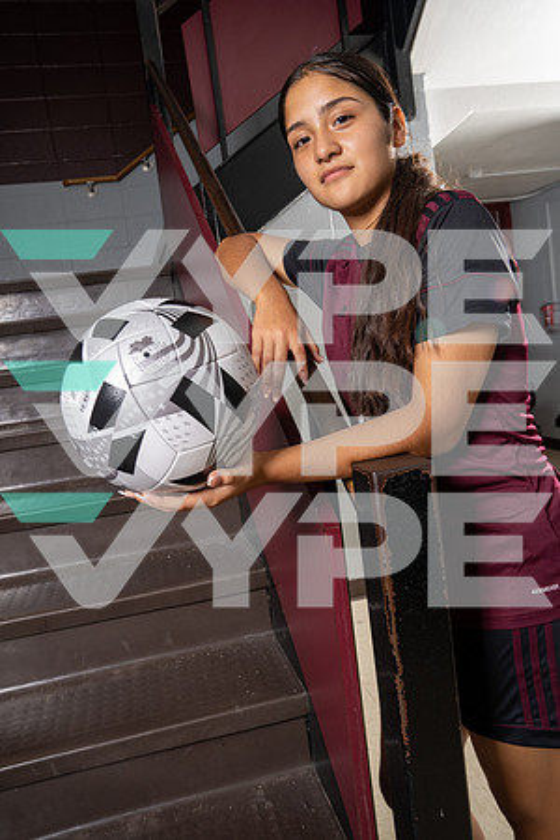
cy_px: 420
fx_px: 677
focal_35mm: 29
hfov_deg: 45.0
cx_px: 280
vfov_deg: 63.7
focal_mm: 29
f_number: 7.1
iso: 400
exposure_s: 1/250
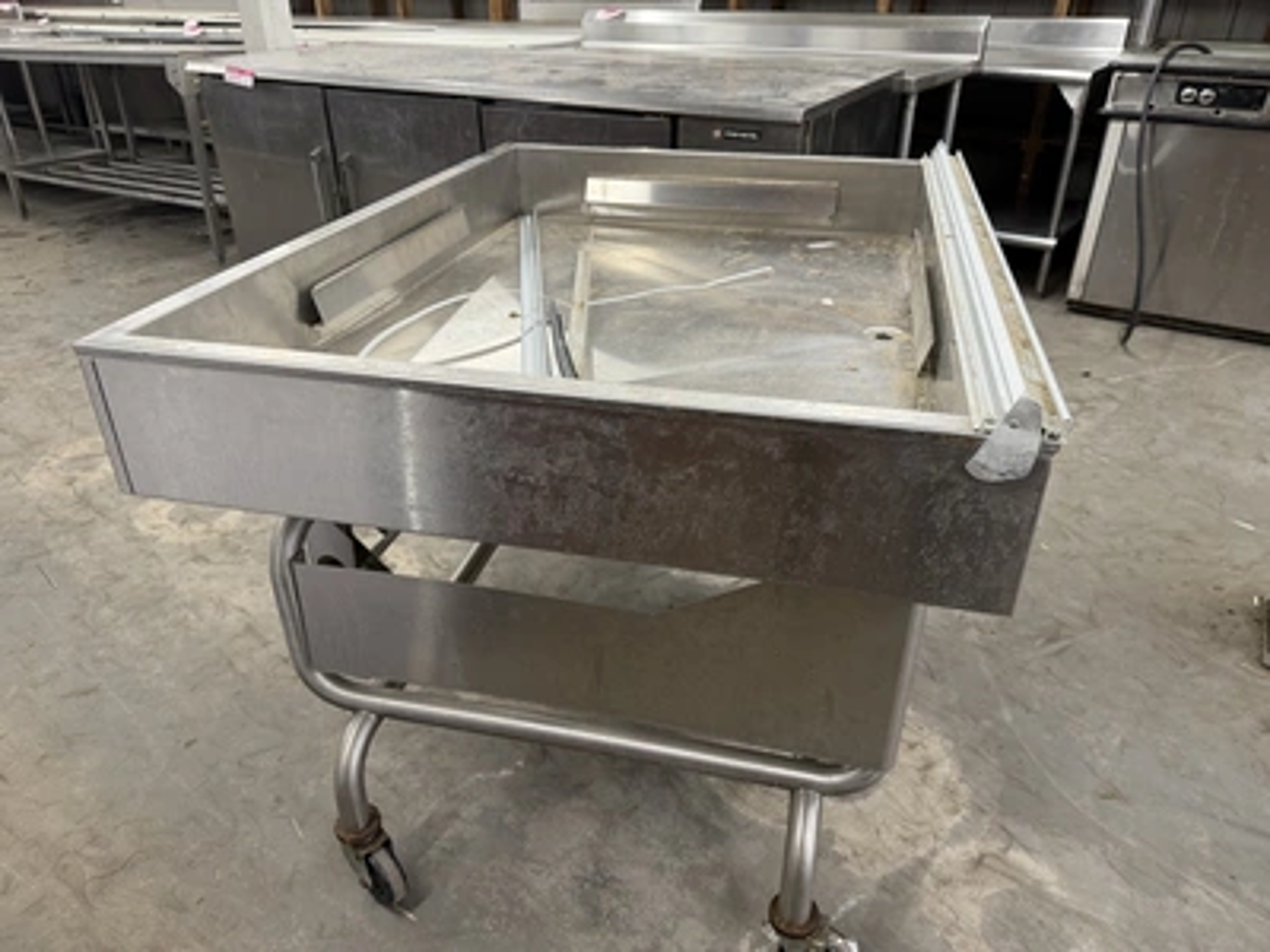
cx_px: 635
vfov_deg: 56.8
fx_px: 881
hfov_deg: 71.6
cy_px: 476
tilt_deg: -30.9
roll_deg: +0.2
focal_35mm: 24
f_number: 1.78
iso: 160
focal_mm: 6.76
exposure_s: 1/60
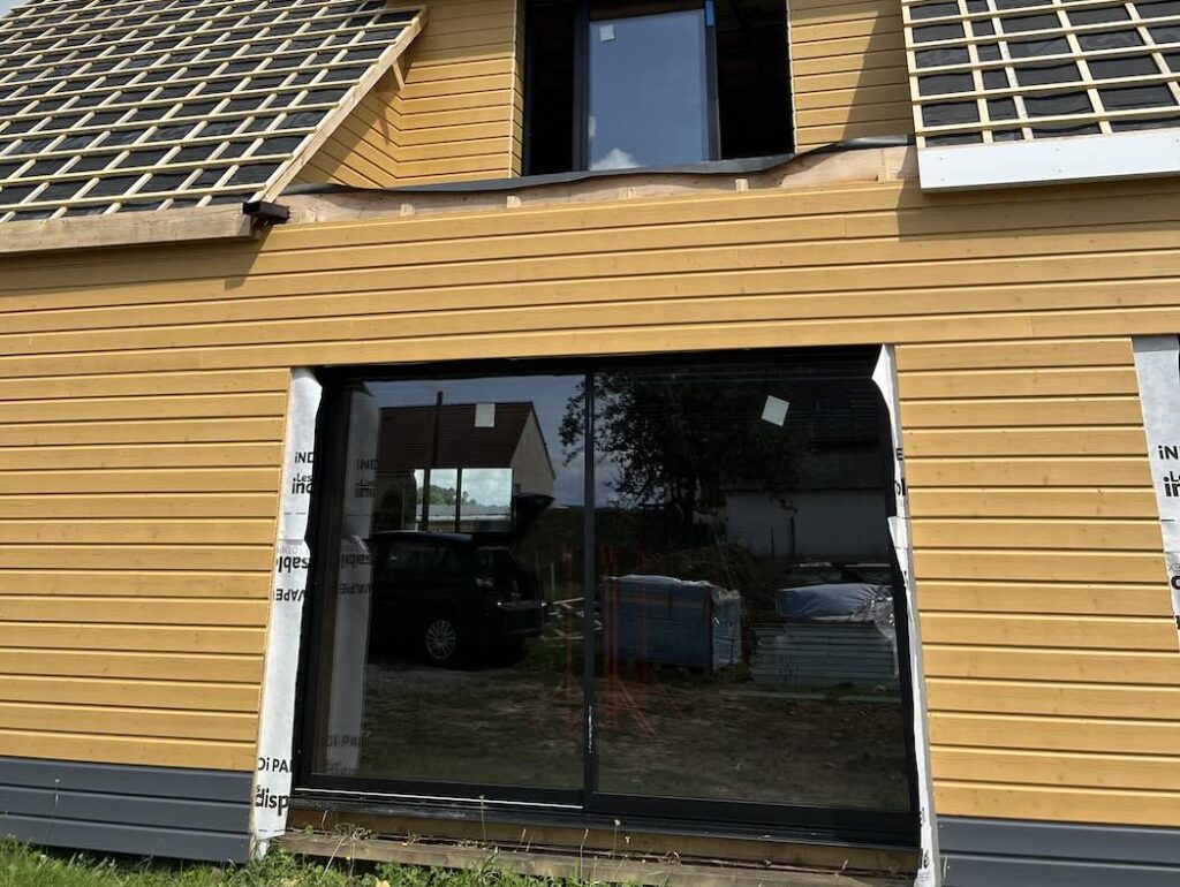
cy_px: 444
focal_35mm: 26
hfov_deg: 67.3
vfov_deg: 53.1
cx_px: 590
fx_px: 887
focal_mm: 5.7
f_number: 1.5
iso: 50
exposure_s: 1/4630
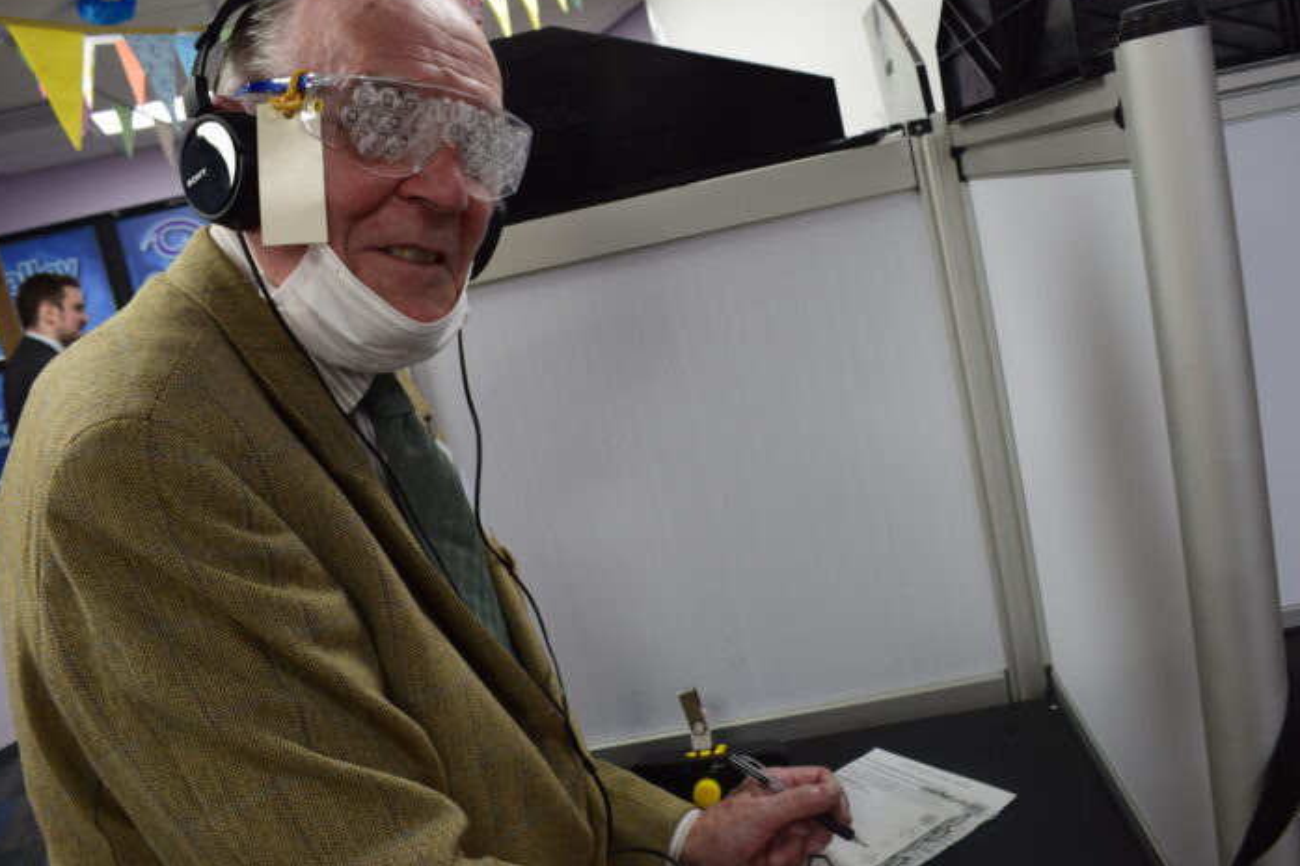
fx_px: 1227
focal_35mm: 34
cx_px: 660
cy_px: 433
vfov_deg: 38.9
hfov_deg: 55.8
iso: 400
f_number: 6.3
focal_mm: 22
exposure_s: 1/20
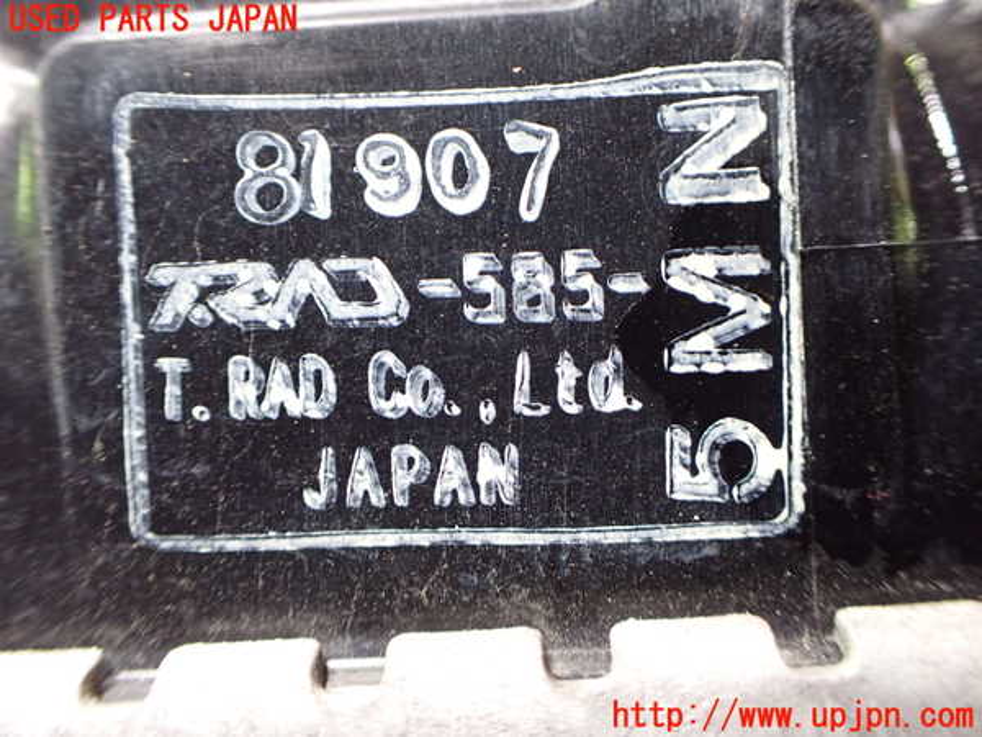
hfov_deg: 60.0
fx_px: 851
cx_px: 491
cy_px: 368
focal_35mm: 30
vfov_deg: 46.8
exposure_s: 1/50
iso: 800
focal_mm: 5.4
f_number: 2.3
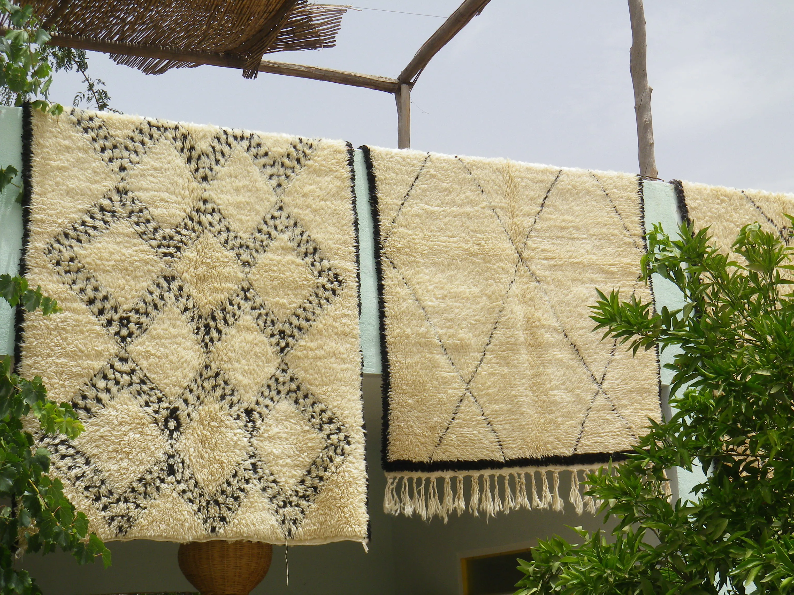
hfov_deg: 32.7
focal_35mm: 59
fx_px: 1353
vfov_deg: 24.8
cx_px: 397
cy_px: 298
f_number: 11.8
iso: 80
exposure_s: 1/80
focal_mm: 10.4
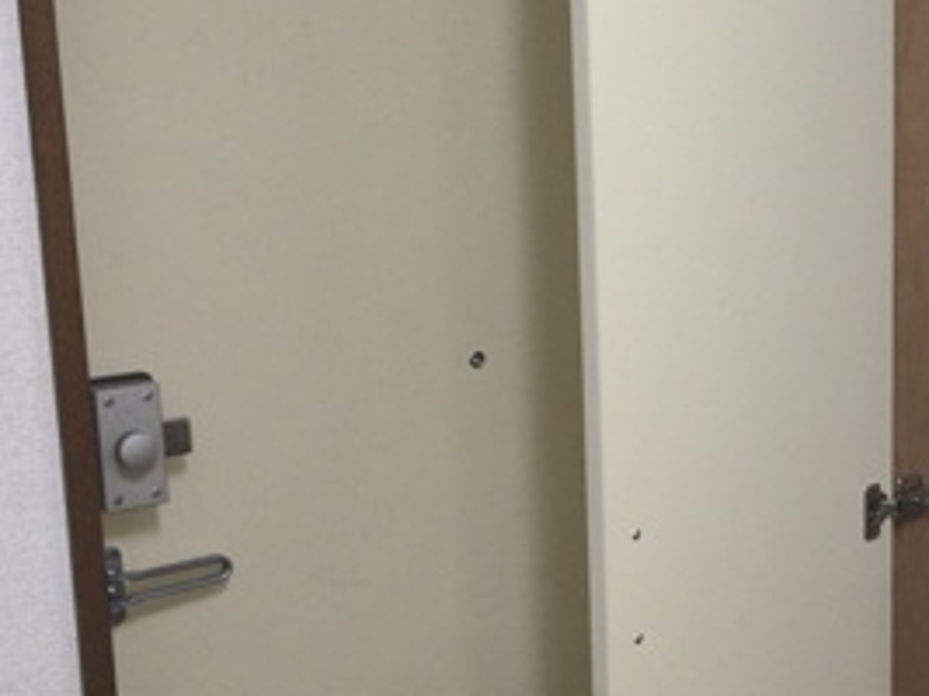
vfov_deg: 20.4
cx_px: 912
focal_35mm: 72
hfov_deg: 25.8
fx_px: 1931
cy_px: 376
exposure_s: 1/33
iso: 64
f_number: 2.2
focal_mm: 4.12
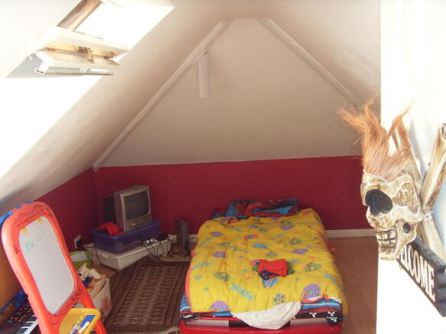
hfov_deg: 47.9
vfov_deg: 36.8
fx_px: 502
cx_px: 223
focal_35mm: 39
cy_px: 167
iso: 100
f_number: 3.5
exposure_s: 1/45
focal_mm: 6.6
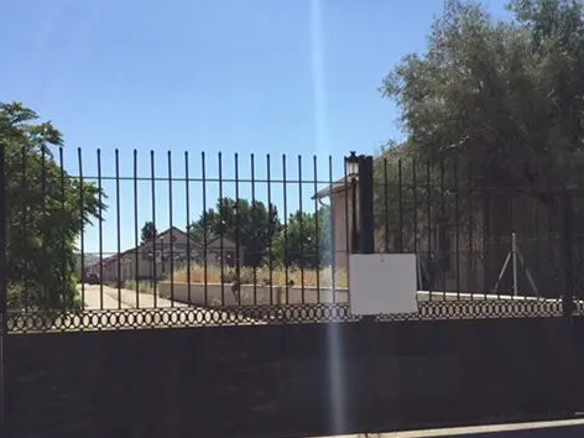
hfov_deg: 40.4
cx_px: 317
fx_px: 793
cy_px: 275
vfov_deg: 30.7
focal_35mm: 47
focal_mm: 3.3
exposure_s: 1/1538
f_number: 2.4
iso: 25
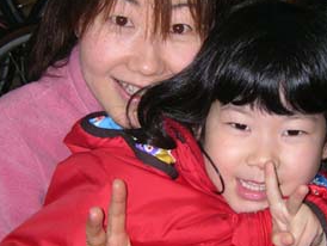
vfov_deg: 12.3
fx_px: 1144
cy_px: 144
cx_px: 191
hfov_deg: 16.3
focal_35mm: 121
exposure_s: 1/67.5
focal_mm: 12.8
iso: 100
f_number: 3.7
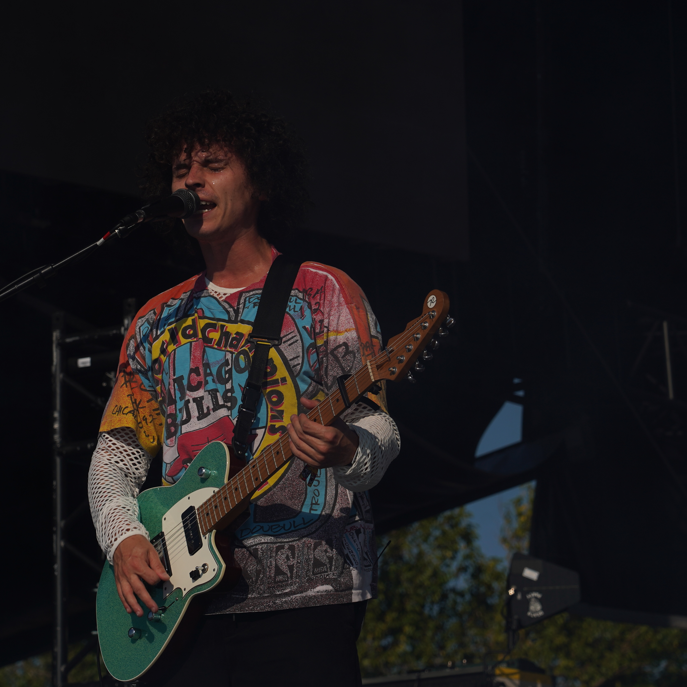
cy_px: 308
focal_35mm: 161
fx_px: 3615
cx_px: 291
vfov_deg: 10.9
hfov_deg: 10.9
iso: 100
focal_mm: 105
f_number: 8
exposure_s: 1/1000
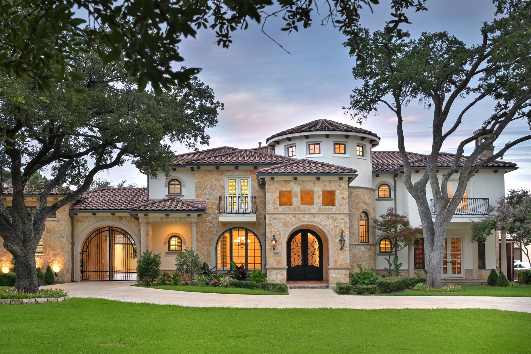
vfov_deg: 35.0
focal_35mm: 38
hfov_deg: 50.7
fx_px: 560
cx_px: 258
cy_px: 152
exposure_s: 1/50
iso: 800
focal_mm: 32
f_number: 9
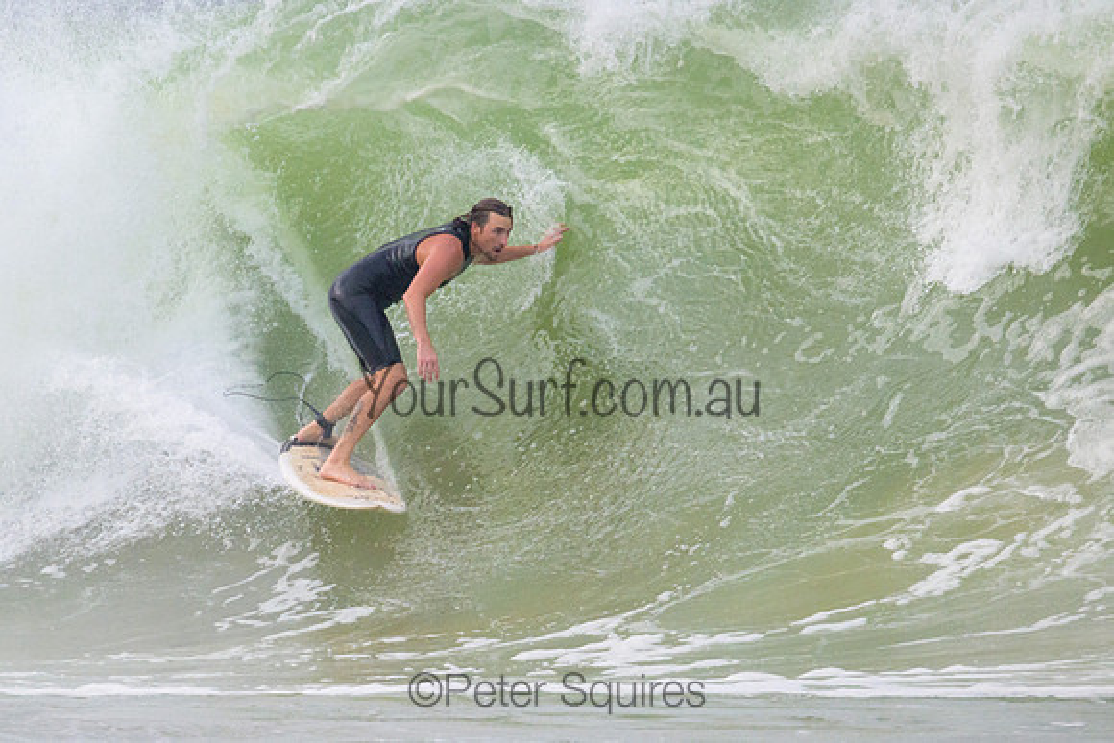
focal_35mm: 960
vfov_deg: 1.4
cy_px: 446
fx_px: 29721
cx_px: 445
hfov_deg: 2.1
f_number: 11
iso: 2200
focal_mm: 800
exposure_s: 1/2000
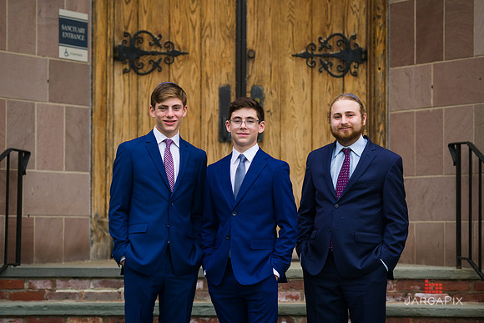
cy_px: 162
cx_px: 242
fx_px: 1748
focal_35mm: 130
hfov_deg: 15.8
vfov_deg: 10.6
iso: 400
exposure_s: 1/320
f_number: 4
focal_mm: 130
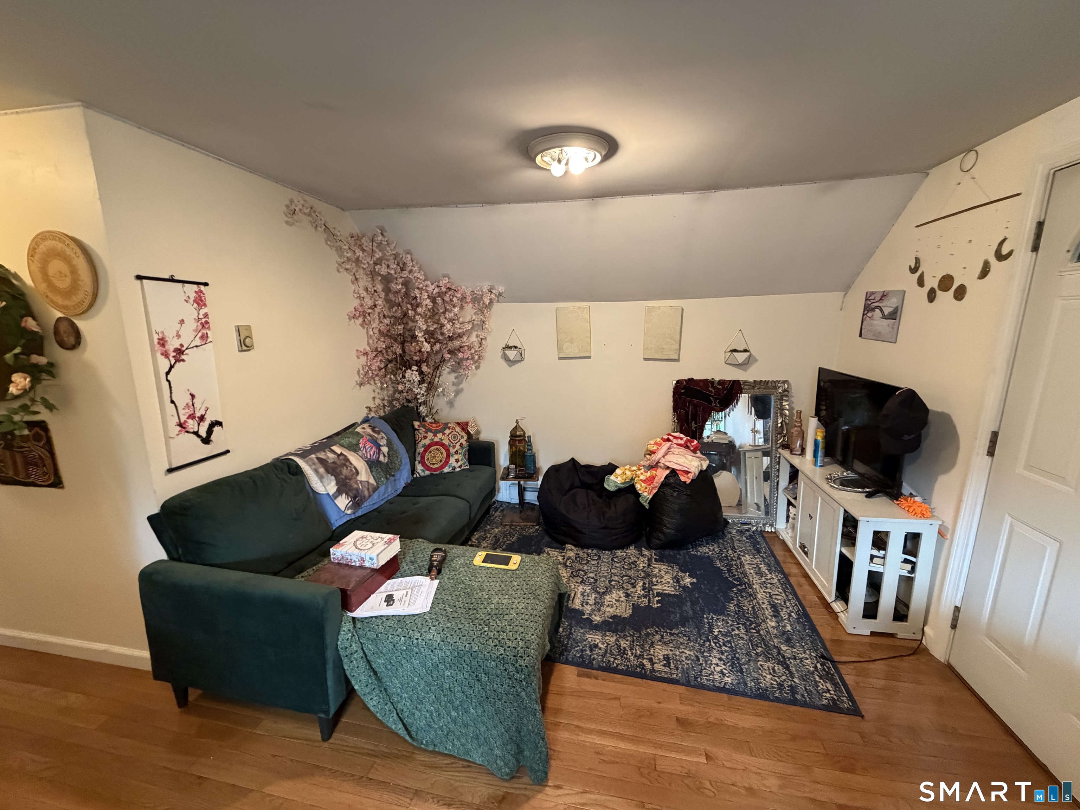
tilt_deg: -12.1
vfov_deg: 85.7
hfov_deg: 102.1
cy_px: 405
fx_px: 437
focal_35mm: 14
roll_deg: +0.3
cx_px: 540
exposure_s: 1/60
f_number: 2.2
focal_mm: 2.22
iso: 640
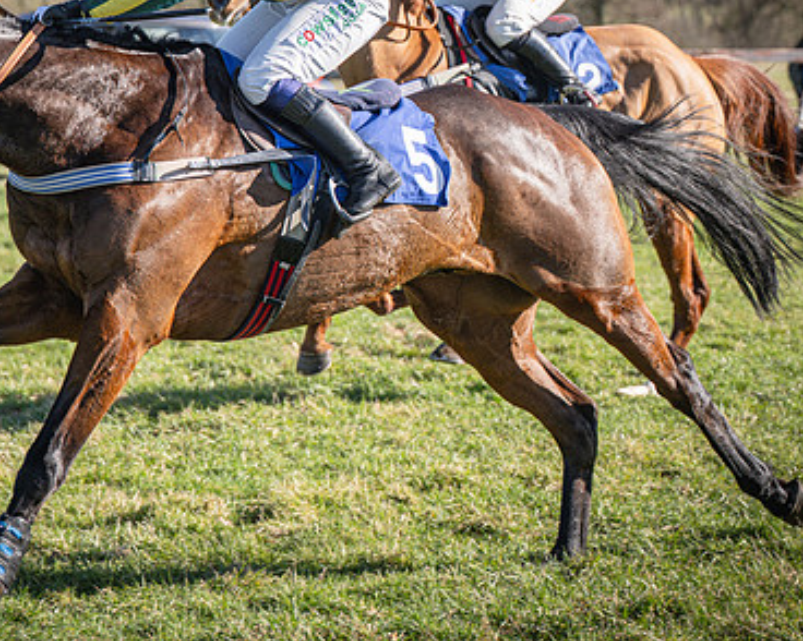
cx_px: 296
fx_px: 3302
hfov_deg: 13.9
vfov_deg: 11.1
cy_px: 103
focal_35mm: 139
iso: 100
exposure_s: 1/2000
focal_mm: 70
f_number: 2.8
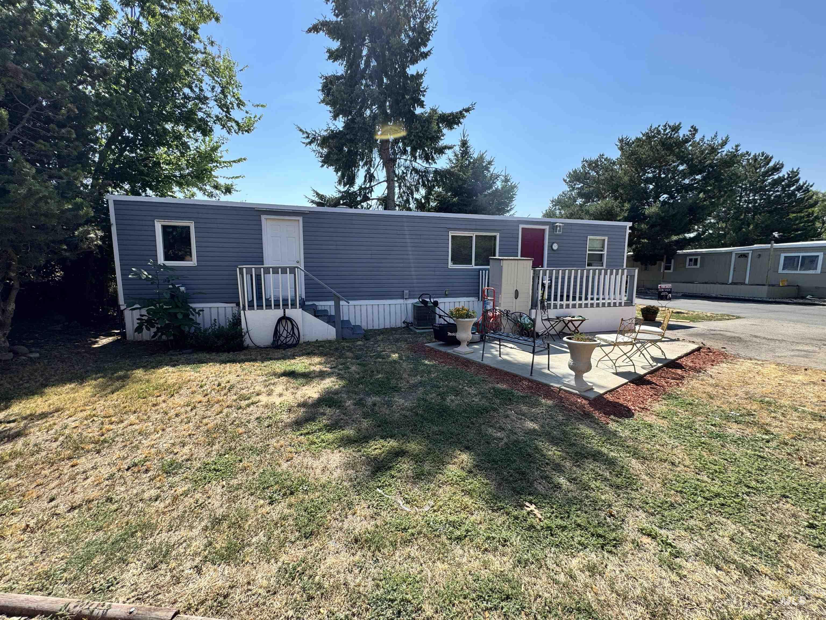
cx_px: 413
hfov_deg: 102.1
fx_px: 334
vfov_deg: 85.7
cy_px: 310
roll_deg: -0.3
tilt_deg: -7.3
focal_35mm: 14
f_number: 2.2
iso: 40
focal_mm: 2.22
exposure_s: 1/652
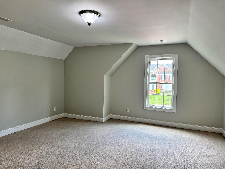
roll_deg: -1.5
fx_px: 156
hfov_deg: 71.6
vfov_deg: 56.8
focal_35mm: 24
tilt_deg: -1.7
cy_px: 84
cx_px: 112
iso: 200
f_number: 1.78
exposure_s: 1/125
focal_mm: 6.76
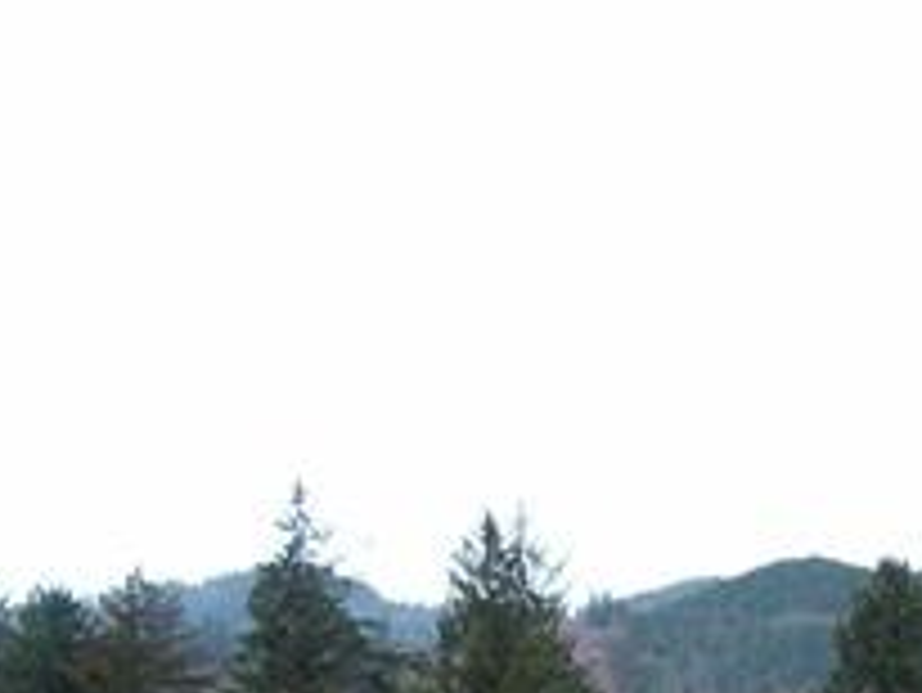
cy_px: 783
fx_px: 2079
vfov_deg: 18.2
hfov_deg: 23.3
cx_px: 1043
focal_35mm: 78
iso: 100
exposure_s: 1/100
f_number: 2.8
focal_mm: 4.5
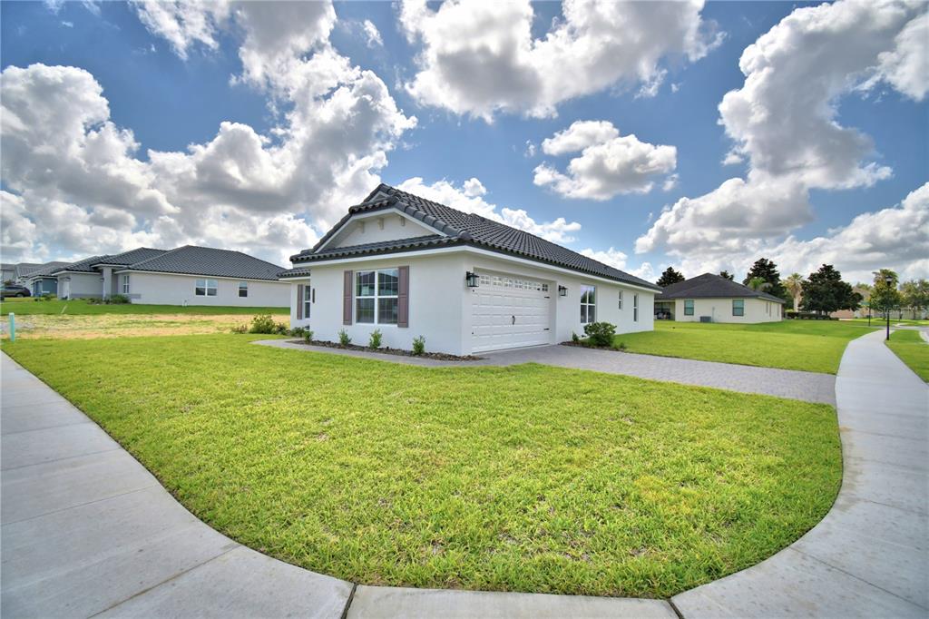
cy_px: 310
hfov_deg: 100.4
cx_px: 464
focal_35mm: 15
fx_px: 387
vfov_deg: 77.3
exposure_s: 1/1600
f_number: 4.5
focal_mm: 10
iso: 100
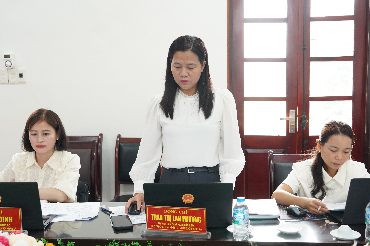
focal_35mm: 45
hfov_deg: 43.6
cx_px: 185
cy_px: 123
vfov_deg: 29.9
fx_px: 462
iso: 3200
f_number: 5.6
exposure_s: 1/200
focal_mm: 45
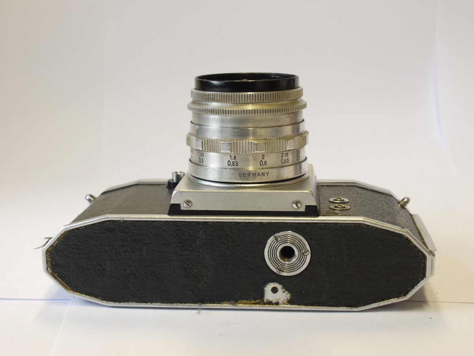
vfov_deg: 24.4
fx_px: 822
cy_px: 178
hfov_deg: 32.2
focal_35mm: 60
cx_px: 237
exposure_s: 1/20
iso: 400
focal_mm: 30
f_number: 9
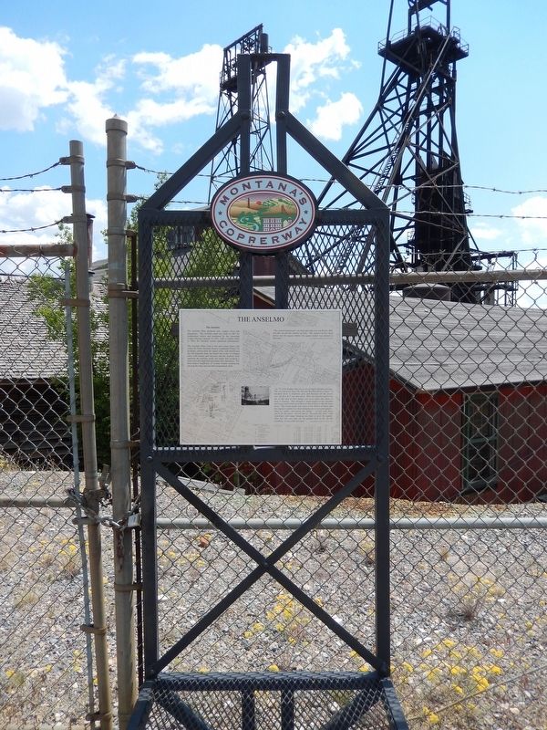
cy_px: 365
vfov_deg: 69.4
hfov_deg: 54.9
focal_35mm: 25
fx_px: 527
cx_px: 274
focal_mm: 4.5
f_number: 3.4
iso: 125
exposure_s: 1/1250
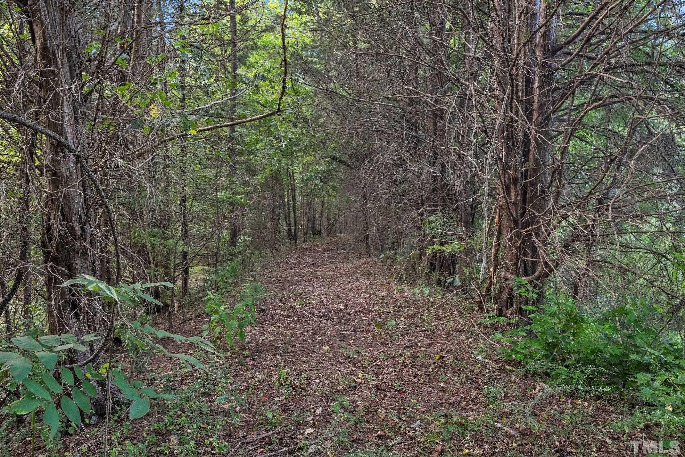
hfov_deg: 60.3
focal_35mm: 31
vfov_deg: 42.3
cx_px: 342
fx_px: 590
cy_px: 228
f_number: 5.6
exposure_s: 1/80
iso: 800
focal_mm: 31
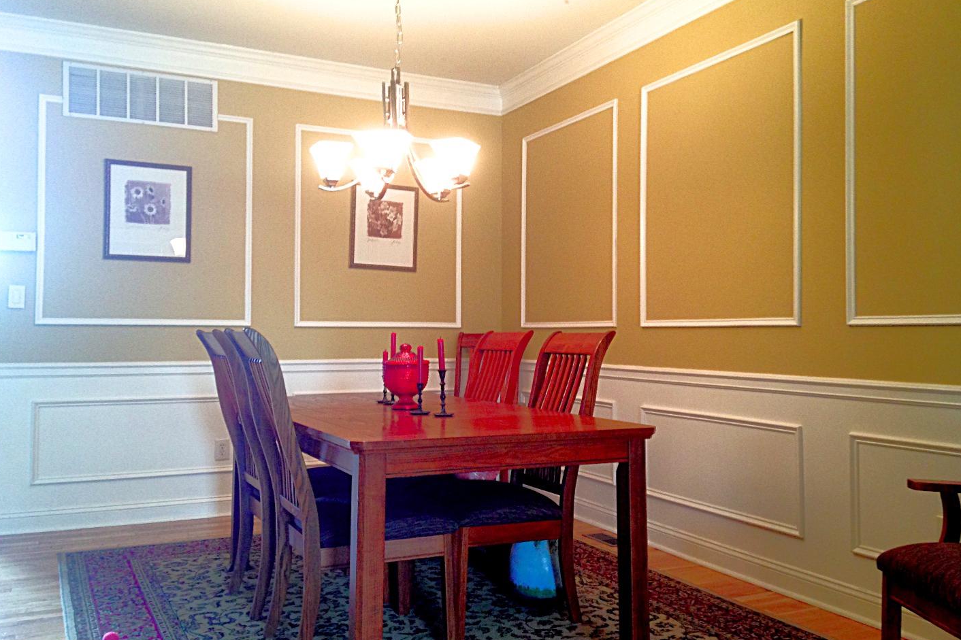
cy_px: 319
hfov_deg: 54.4
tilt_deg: +1.4
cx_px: 481
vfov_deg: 37.8
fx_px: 934
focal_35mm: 35
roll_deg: -1.6
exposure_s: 1/20
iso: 100
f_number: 2.4
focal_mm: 4.12
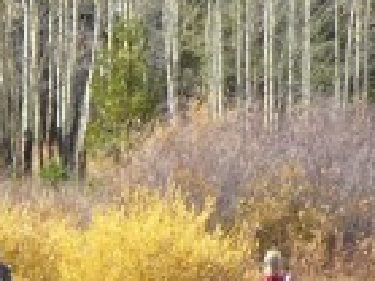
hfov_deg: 1.5
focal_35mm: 1301
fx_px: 14082
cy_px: 524
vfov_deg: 1.1
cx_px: -65
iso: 100
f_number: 5.5
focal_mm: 28.7
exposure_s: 1/125
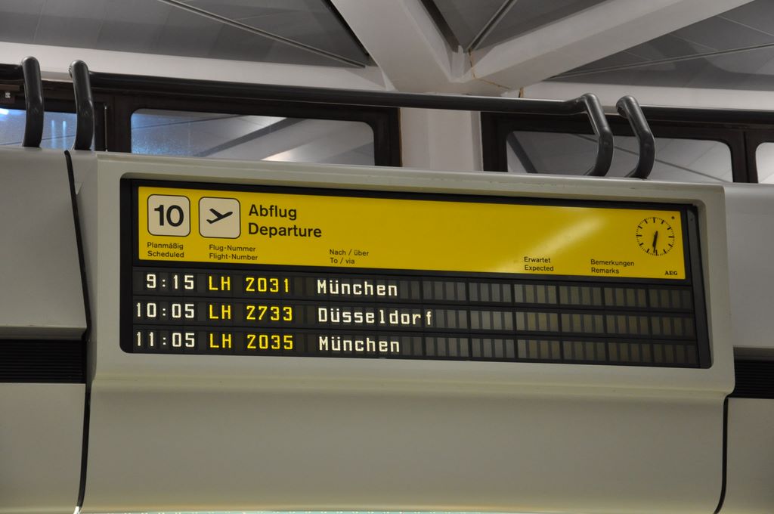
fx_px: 2126
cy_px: 257
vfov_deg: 13.8
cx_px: 387
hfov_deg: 20.6
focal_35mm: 99
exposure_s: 1/30
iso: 1400
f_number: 5.3
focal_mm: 66
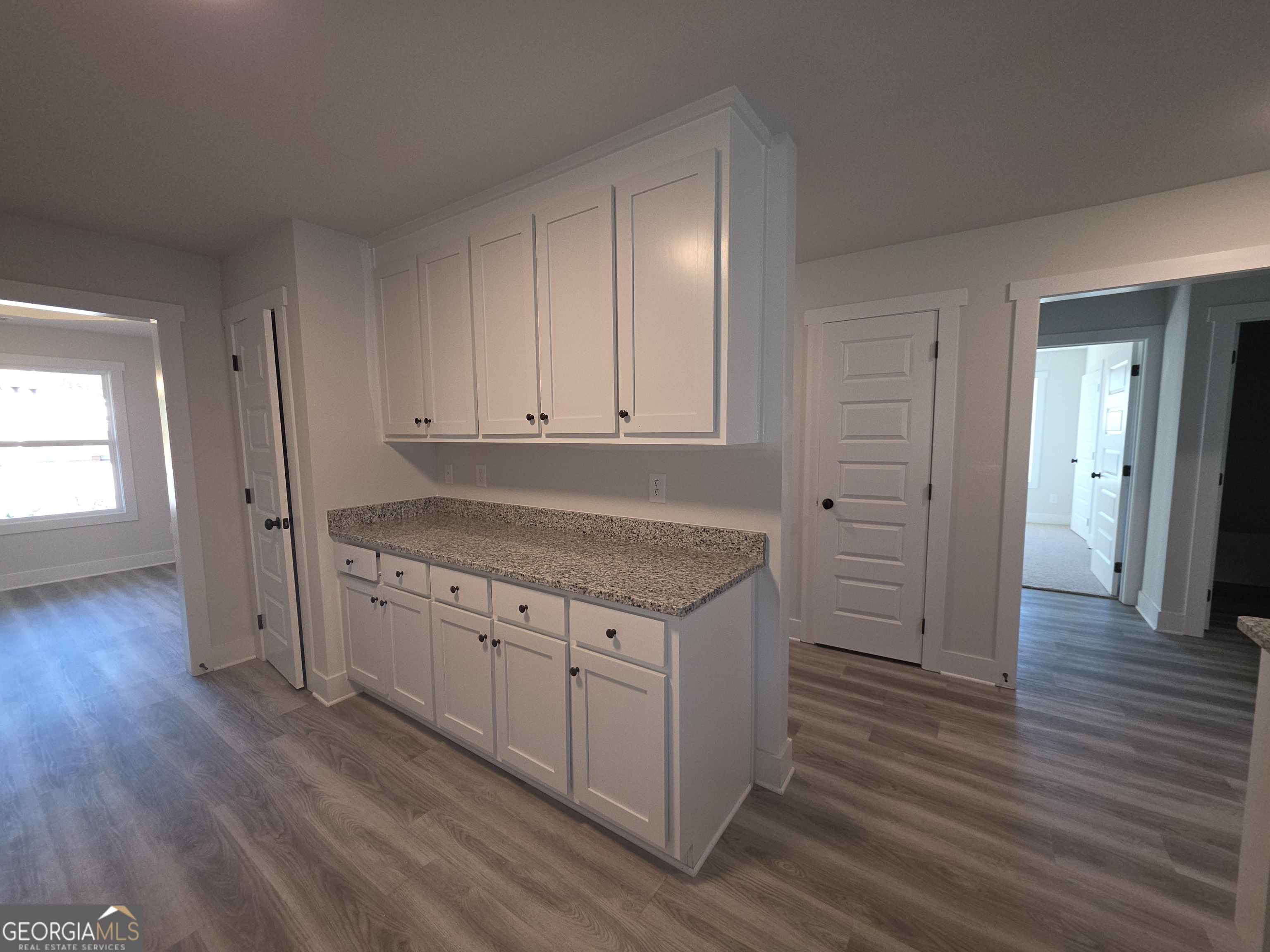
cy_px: 476
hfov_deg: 106.2
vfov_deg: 89.9
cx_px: 635
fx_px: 477
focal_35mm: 13
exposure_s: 1/60
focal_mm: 2.2
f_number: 1.9
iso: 80
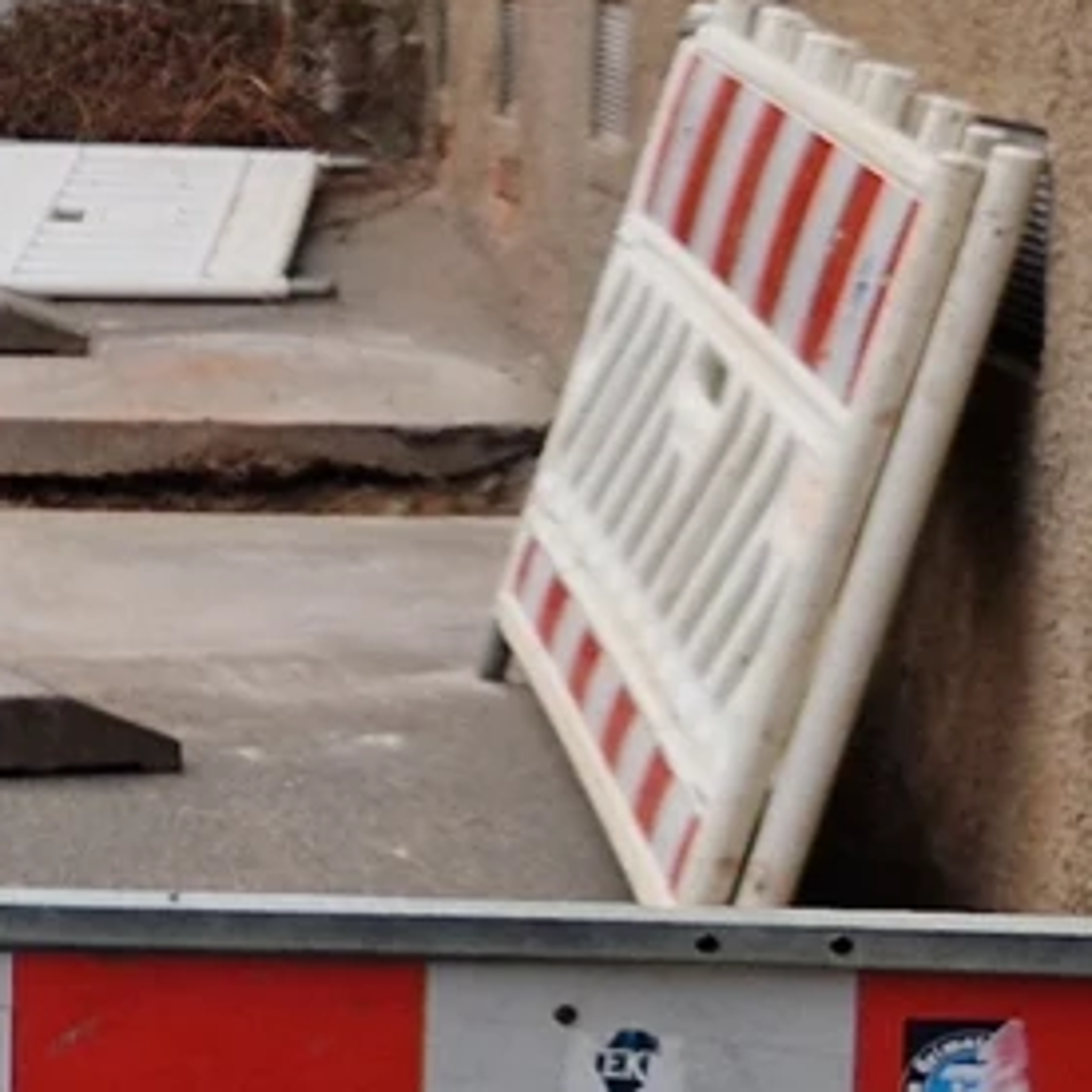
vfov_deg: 12.3
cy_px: 429
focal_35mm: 142
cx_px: -2053
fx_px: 5068
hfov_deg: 9.8
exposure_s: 1/1120
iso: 50
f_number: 1.8
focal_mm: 5.4
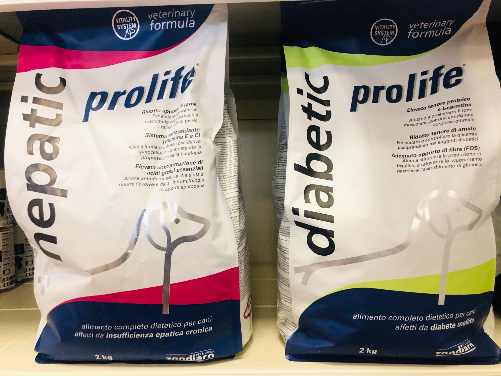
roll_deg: +0.6
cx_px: 250
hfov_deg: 63.4
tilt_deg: -2.6
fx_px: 405
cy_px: 188
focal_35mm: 28
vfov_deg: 49.7
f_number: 1.8
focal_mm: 3.99
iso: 40
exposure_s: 1/17
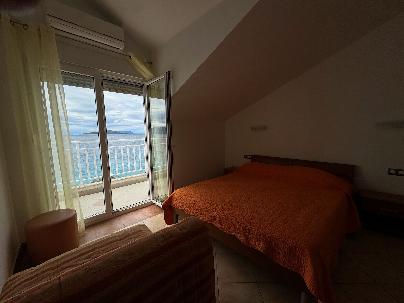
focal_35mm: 14
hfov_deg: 102.1
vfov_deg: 85.7
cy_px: 152
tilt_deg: -7.4
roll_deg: +0.1
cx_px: 202
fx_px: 163
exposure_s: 1/1927
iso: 50
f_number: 2.2
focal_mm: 2.22
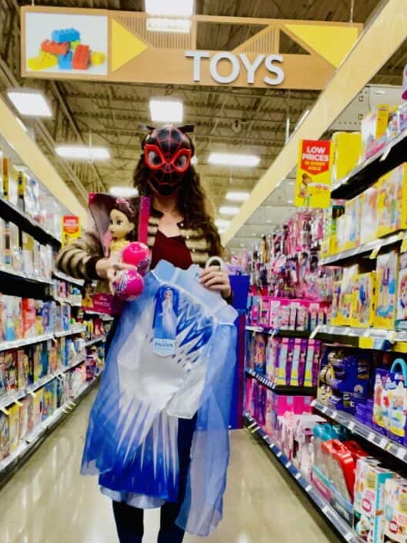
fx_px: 689
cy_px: 384
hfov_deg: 32.9
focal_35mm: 44
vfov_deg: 42.1
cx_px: 221
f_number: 2.2
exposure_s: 1/60
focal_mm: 2.71
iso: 200
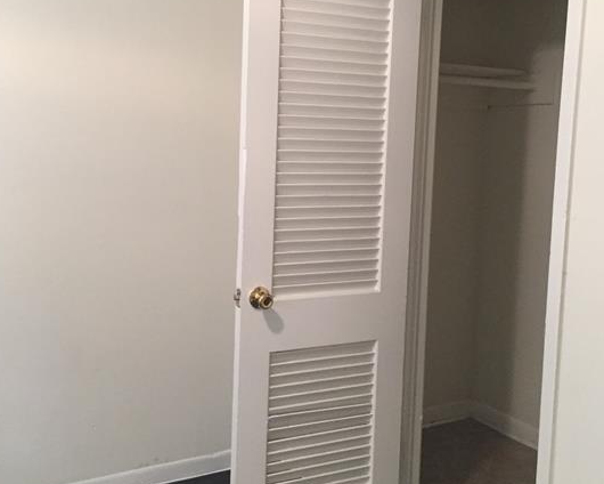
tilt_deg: -3.9
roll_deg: -2.3
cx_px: 296
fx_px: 733
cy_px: 204
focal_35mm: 41
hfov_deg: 44.8
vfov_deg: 36.4
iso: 250
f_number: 2.2
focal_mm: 4.15
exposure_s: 1/17
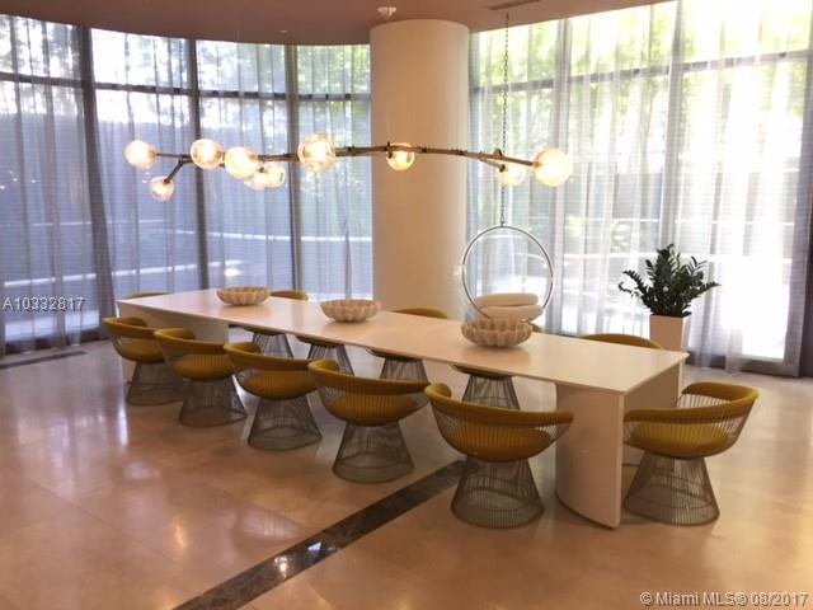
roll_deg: -0.3
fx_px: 681
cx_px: 406
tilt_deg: -10.0
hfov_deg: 61.7
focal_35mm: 29
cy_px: 305
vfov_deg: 48.2
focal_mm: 4.15
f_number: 2.2
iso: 100
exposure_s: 1/30
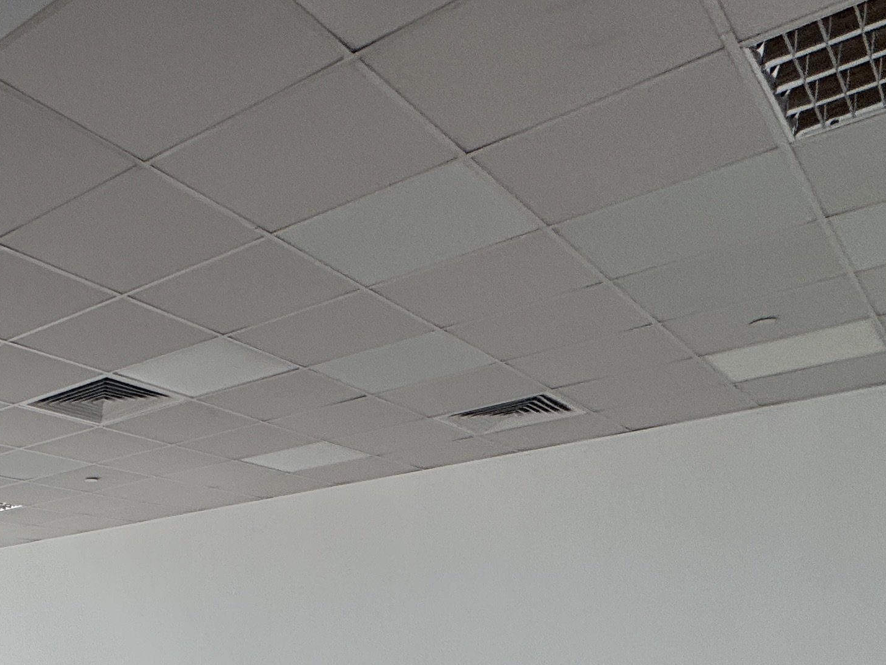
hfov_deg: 43.1
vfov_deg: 29.3
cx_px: 62
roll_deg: +1.7
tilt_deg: -10.2
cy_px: 877
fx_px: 998
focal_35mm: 39
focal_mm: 2.22
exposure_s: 1/203
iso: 40
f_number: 2.2
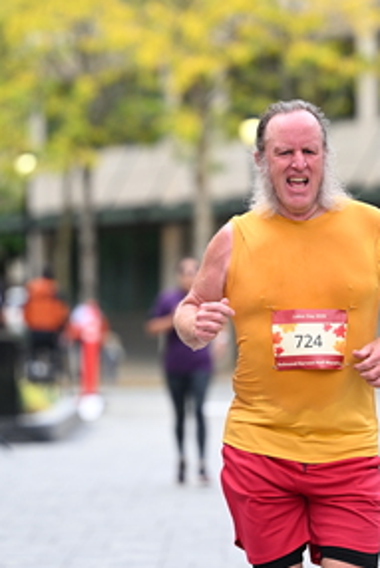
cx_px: 194
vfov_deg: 7.4
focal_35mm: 279
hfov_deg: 4.9
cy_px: 260
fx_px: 4412
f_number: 2.8
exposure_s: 1/2000
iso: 640
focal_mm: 145
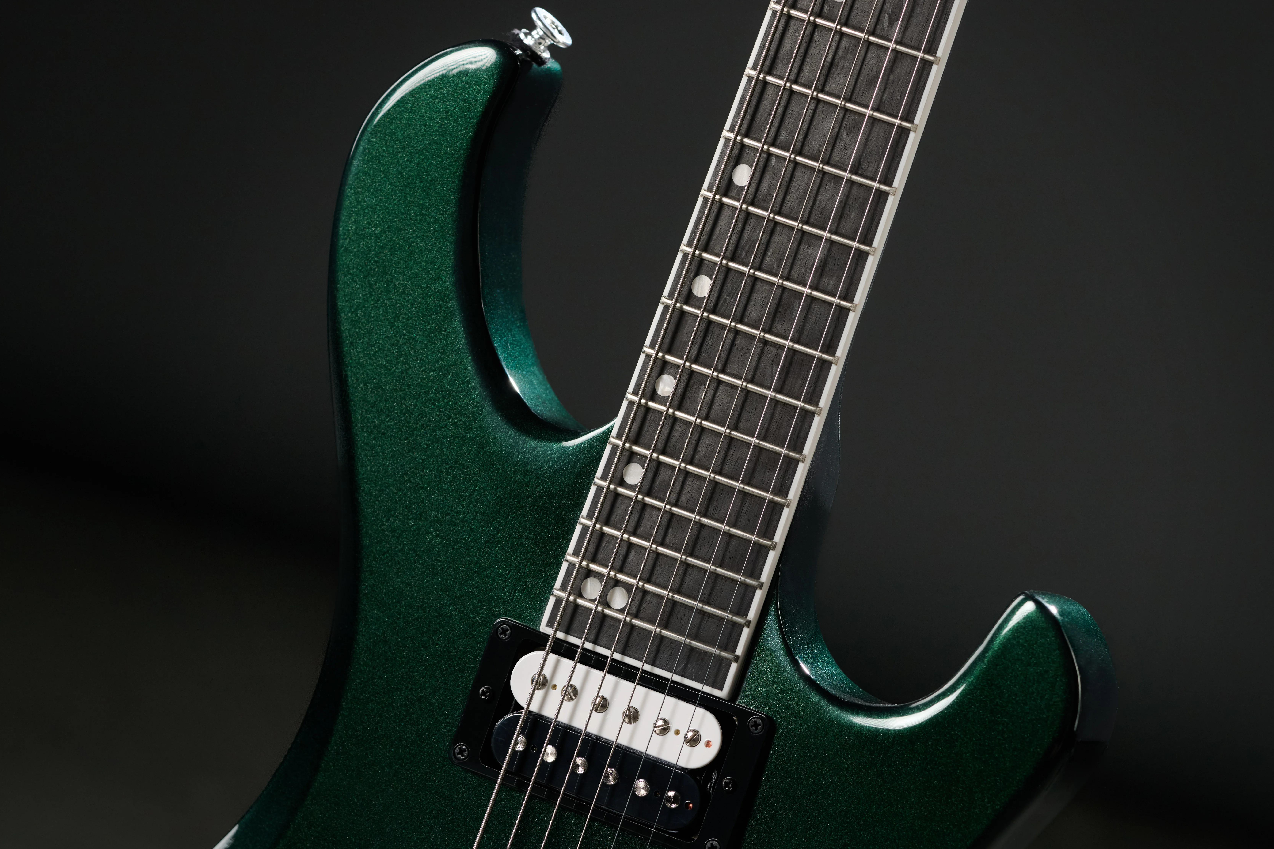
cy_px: 446
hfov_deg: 10.4
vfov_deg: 7.0
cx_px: 724
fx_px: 6971
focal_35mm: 197
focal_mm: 160
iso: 400
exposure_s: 1/200
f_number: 7.1
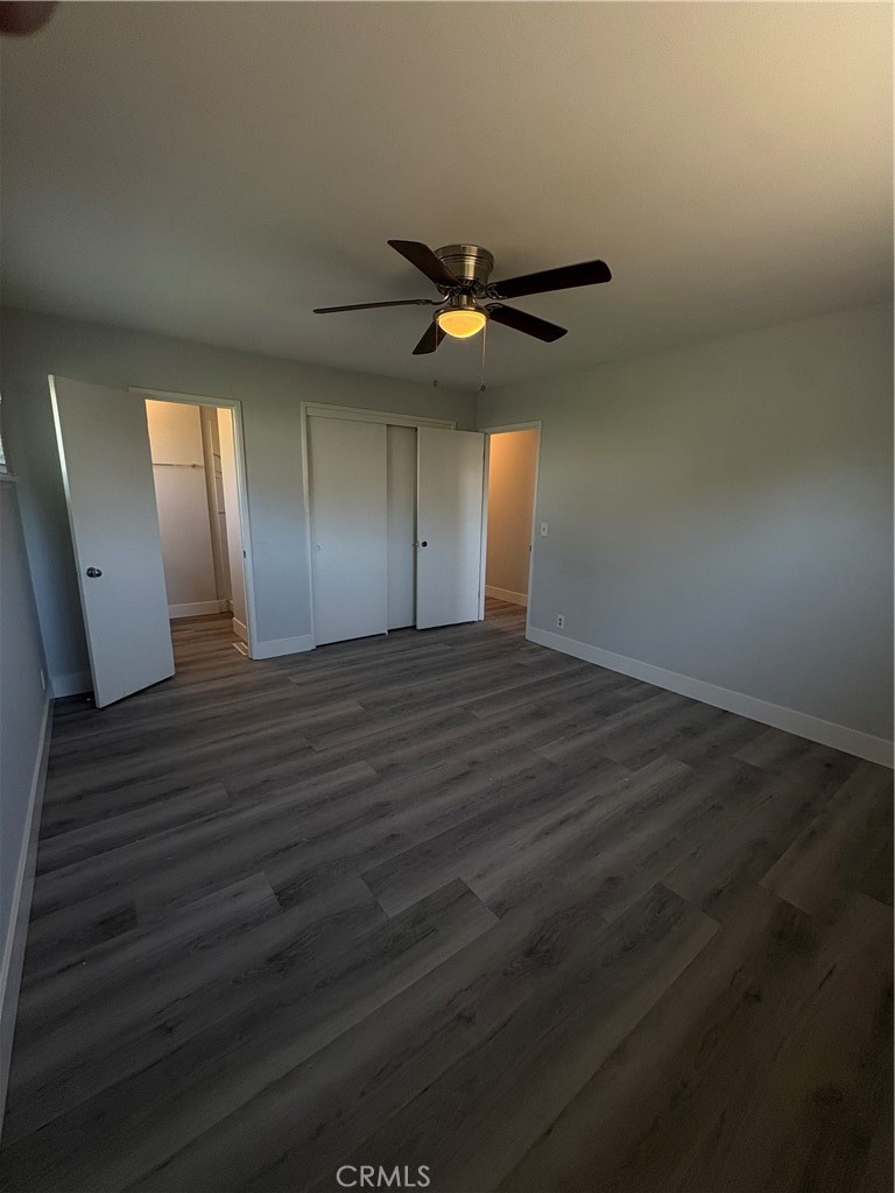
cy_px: 596
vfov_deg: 102.1
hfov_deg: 85.7
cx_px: 448
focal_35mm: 14
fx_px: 483
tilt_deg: -10.9
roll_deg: -1.3
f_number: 2.2
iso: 160
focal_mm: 2.22
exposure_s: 1/120
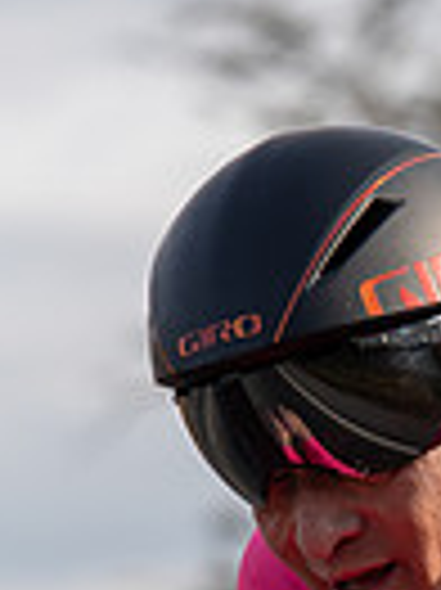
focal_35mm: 634
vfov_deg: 3.1
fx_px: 10787
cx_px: 94
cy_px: 549
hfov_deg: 2.3
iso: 125
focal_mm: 114
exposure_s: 1/800
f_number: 4
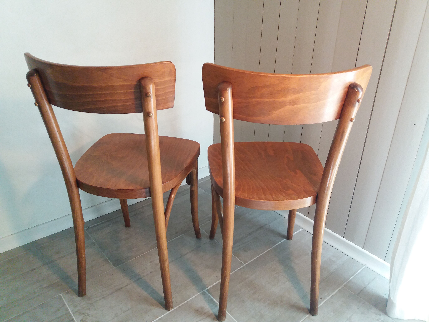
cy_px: 161
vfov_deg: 49.7
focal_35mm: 28
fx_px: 347
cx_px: 214
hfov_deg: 63.4
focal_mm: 3.7
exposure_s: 1/100
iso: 200
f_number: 1.9
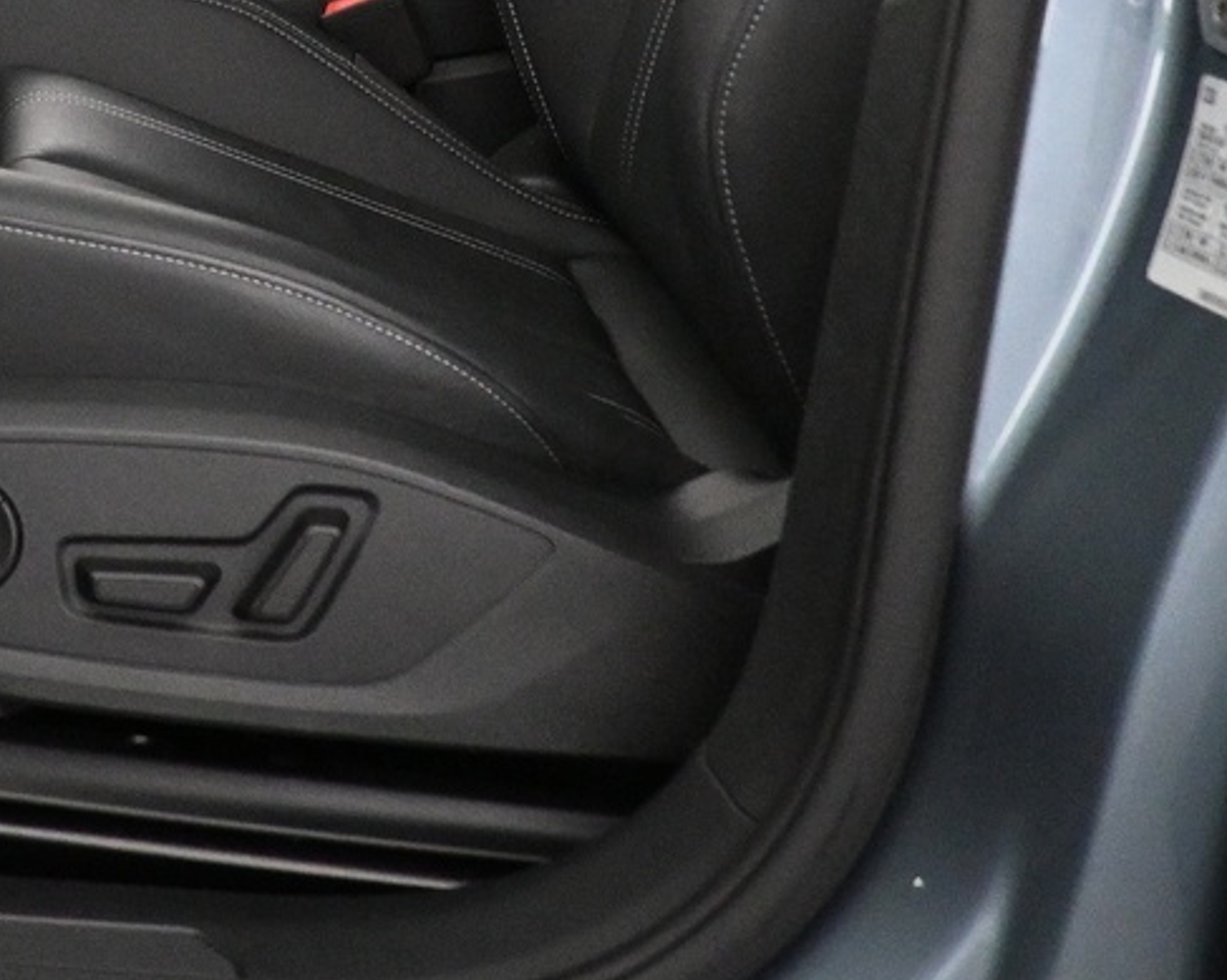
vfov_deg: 18.7
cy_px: -353
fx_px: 2722
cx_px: -222
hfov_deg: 23.4
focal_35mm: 75
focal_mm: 16
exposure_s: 1/60
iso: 4000
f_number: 3.5
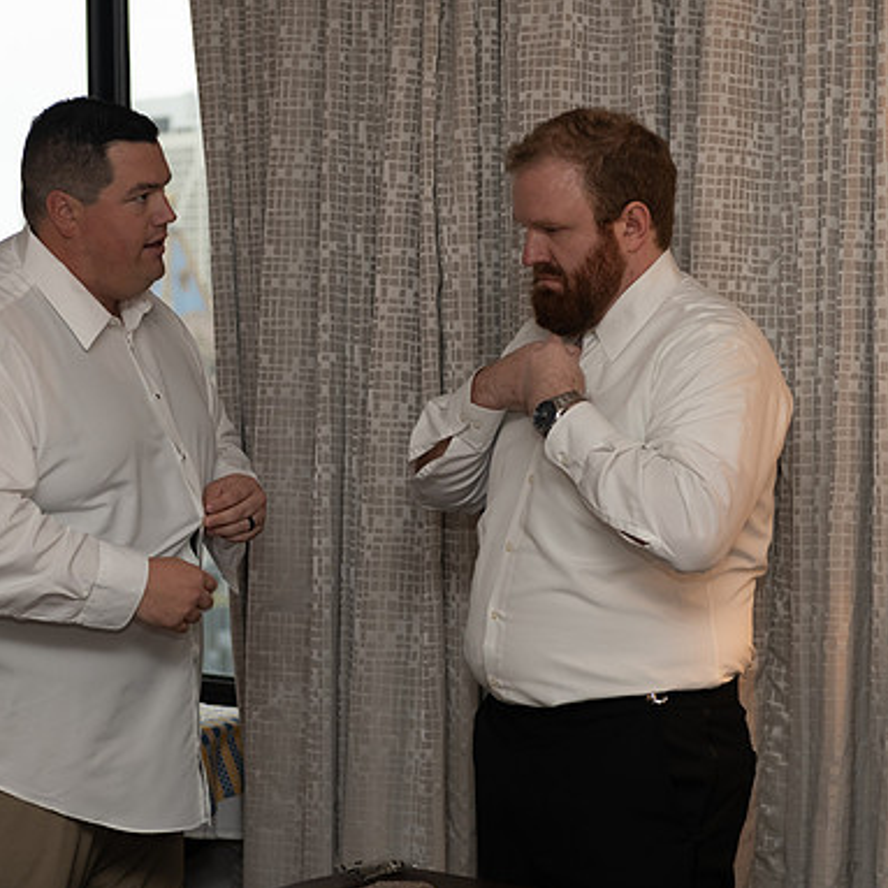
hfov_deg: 18.5
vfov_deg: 18.5
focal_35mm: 94
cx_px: 326
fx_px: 2728
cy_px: 424
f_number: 4
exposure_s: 1/200
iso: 800
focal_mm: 70
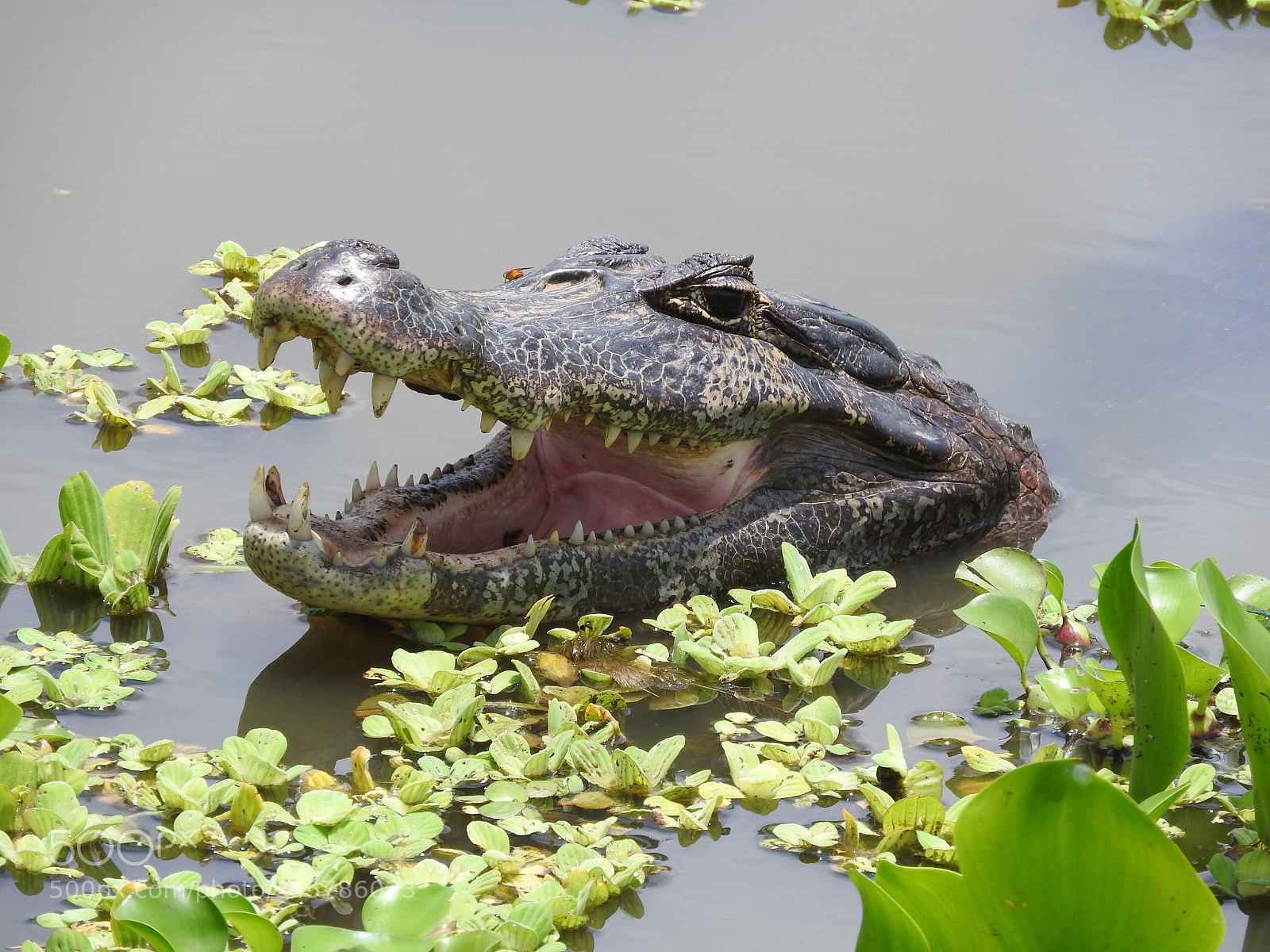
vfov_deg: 2.7
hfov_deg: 3.6
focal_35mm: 550
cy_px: 476
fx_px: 20179
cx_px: 635
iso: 100
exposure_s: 1/400
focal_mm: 98.5
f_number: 5.6
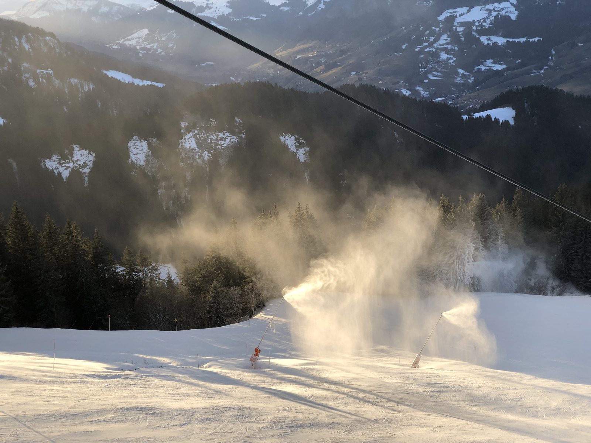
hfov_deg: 36.8
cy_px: 222
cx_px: 296
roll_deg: +5.1
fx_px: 888
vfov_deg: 28.0
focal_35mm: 52
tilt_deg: -16.1
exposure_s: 1/330
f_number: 2.4
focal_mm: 6
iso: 16
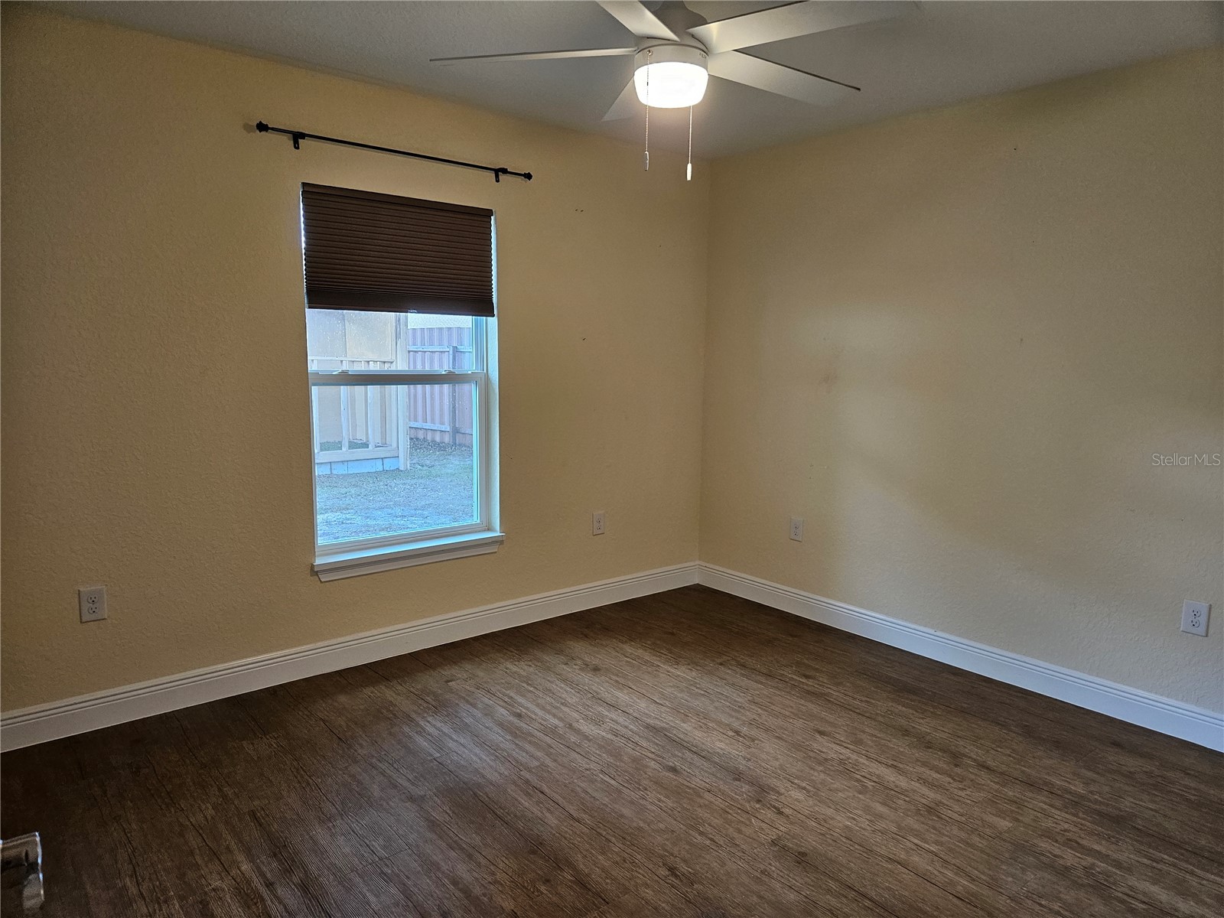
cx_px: 612
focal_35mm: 23
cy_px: 459
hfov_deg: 73.9
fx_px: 813
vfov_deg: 58.9
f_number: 1.8
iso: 200
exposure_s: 1/120
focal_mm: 5.4
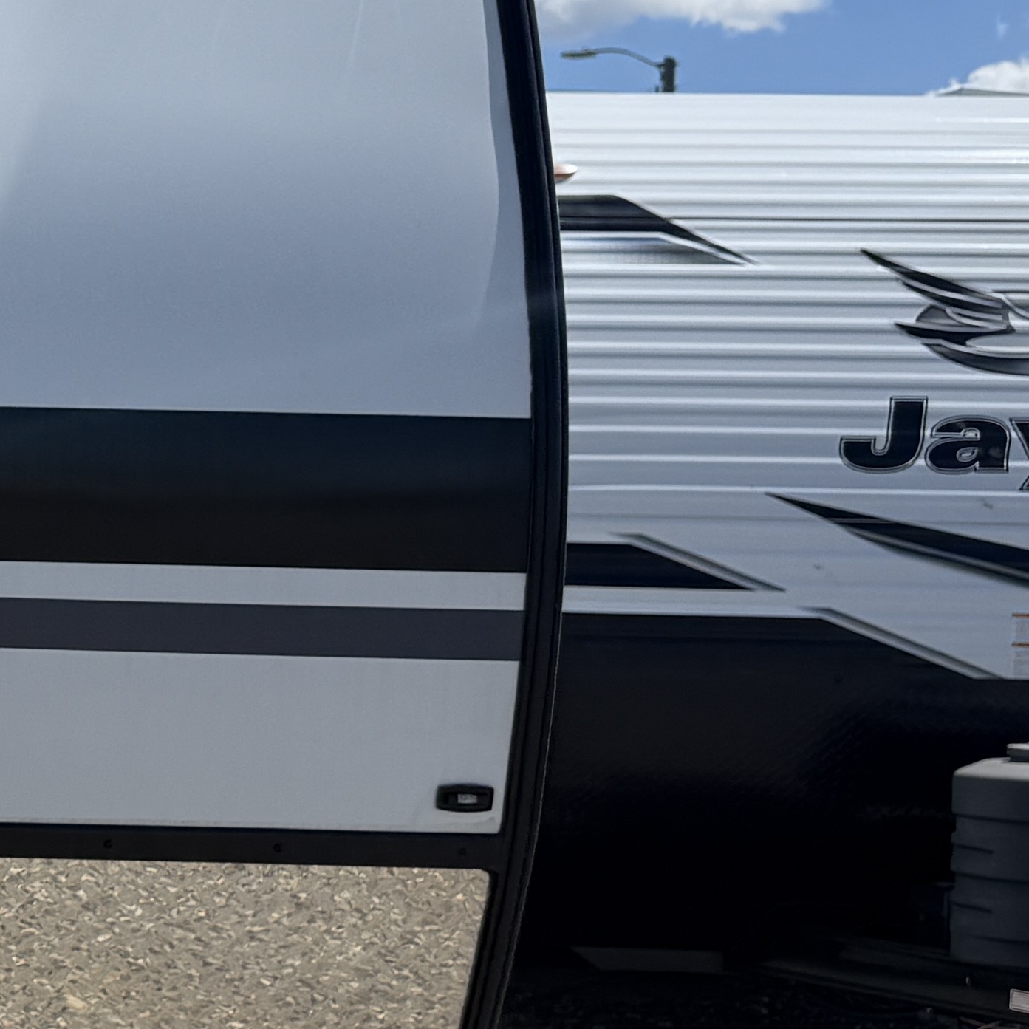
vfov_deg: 19.9
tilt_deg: +1.4
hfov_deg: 17.1
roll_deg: -2.2
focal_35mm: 87
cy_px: 563
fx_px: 2926
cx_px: -713
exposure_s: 1/6711
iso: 80
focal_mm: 6.76
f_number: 1.78
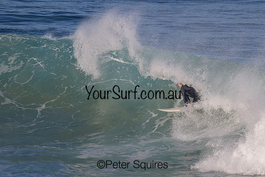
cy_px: 101
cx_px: 181
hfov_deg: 2.5
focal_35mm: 821
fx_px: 6046
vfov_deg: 1.7
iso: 720
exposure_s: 1/2000
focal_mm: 600
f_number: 11
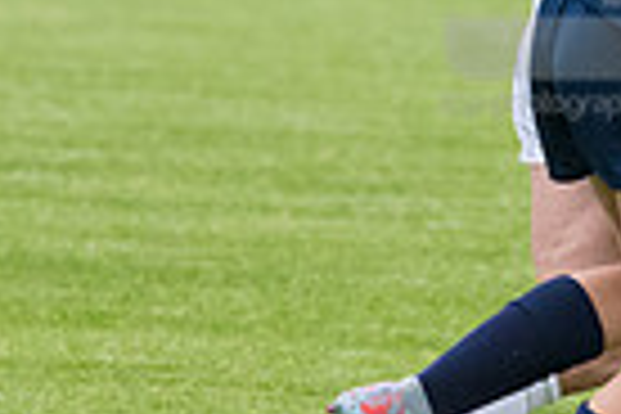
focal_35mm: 1644
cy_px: -40
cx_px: 580
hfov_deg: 1.3
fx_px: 28357
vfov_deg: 0.8
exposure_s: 1/1600
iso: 2500
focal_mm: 260
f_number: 5.6
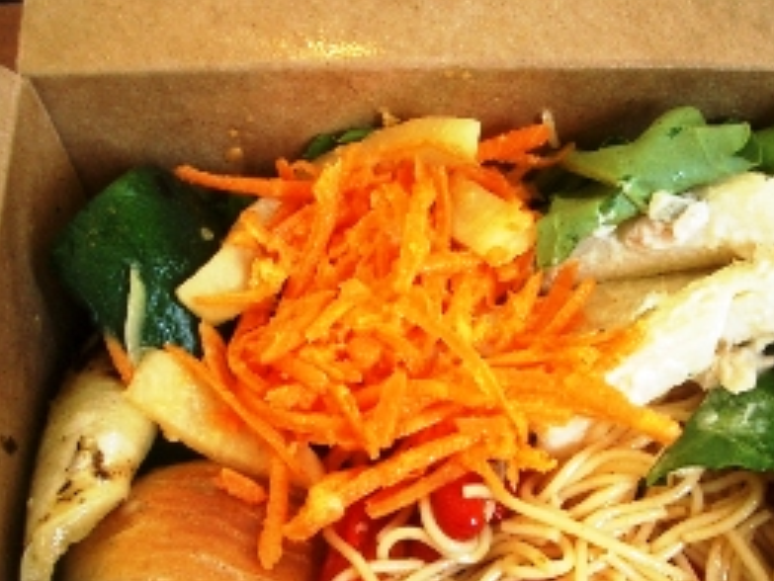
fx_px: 1342
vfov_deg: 24.3
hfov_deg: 32.1
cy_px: 409
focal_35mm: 60
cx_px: 472
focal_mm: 5.8
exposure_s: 1/40
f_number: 2.6
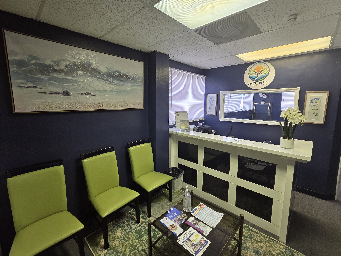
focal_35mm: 14
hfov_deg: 102.0
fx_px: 138
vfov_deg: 85.6
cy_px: 121
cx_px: 176
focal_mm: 2.2
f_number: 2.2
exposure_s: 1/120
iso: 250
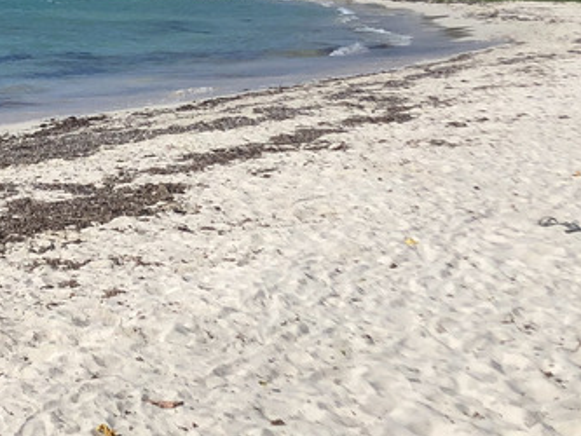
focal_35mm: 101
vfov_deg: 14.5
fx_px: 1696
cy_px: 35
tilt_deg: -2.0
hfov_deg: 18.8
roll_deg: -0.4
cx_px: -31
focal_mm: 4
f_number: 1.8
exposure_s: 1/4000
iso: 25
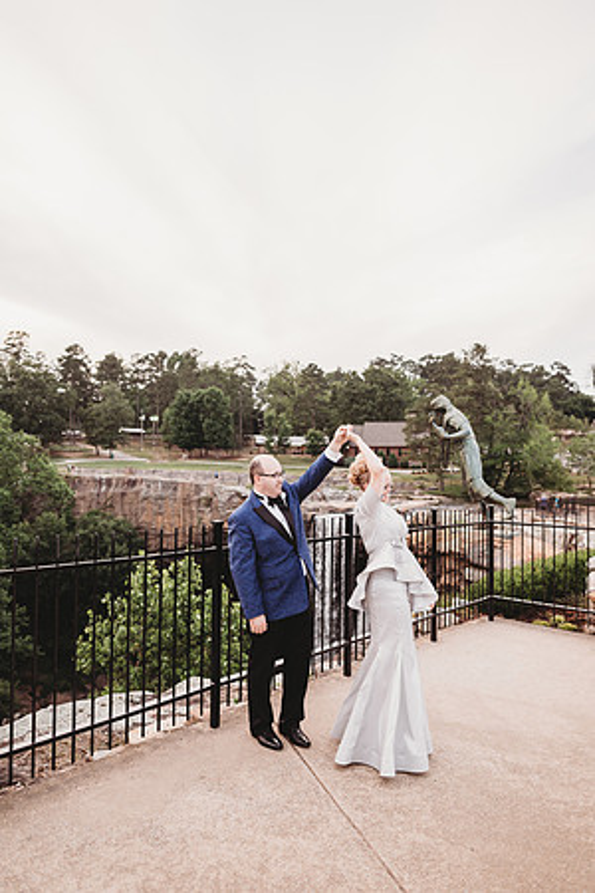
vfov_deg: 73.7
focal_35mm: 24
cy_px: 446
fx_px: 595
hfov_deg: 53.1
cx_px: 298
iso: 250
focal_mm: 24
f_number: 2.5
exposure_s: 1/250
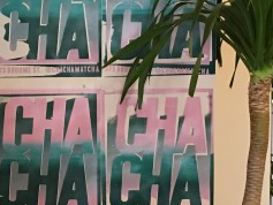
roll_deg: -0.5
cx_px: 103
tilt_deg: -2.4
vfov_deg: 15.6
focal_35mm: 94
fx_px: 742
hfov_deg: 20.8
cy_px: 181
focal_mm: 4.15
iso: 100
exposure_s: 1/15
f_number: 2.2
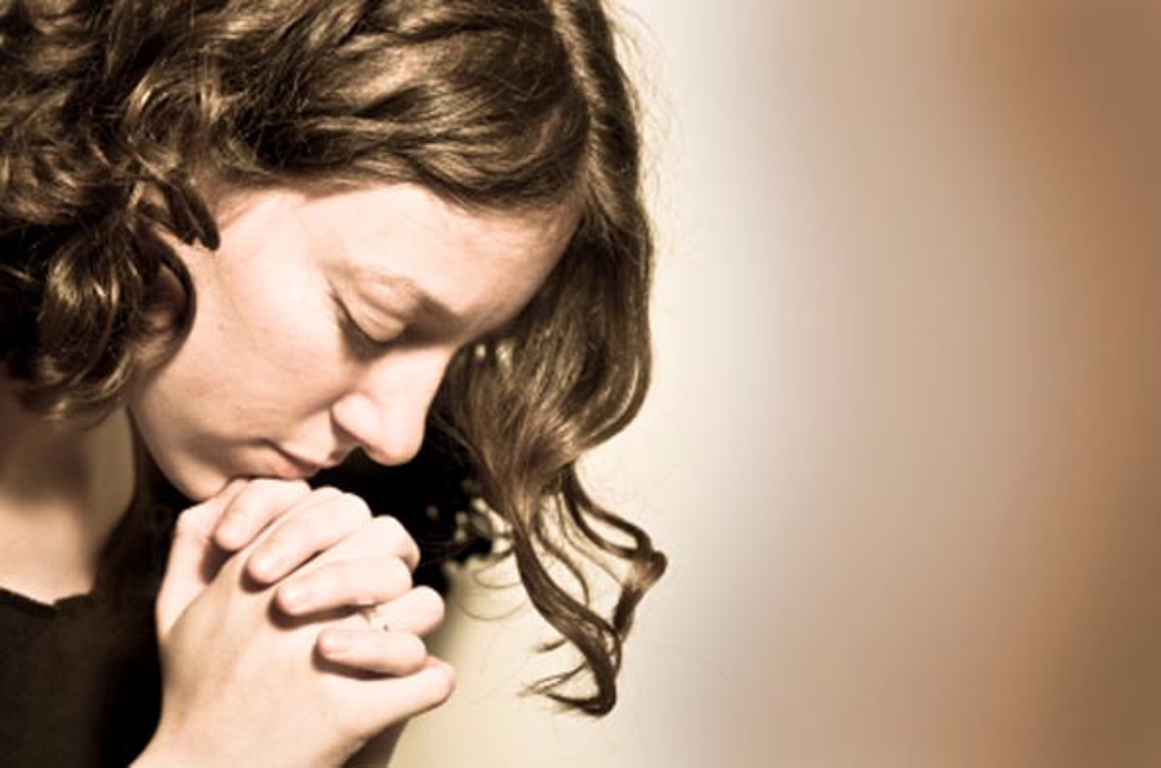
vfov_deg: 18.1
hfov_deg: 27.1
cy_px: 384
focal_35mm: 75
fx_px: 2413
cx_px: 580
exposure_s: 1/160
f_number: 4
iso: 320
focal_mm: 50
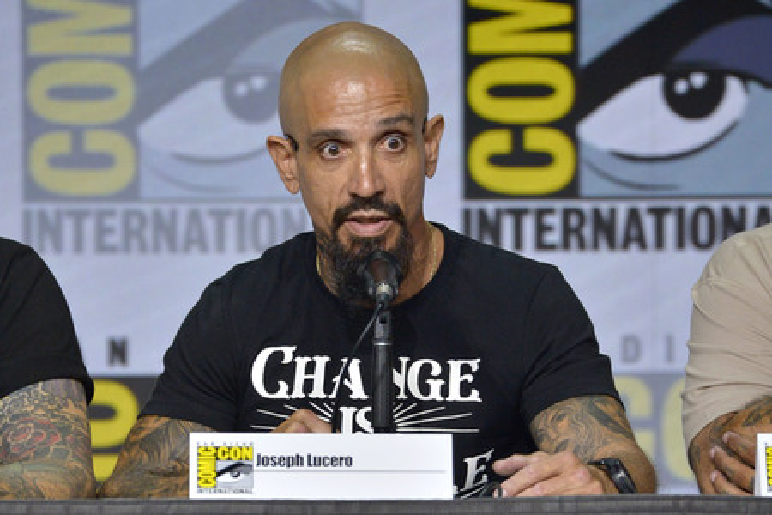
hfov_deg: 4.3
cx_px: 386
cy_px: 258
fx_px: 10293
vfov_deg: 2.9
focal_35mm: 480
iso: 1600
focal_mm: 480
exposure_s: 1/250
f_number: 6.3
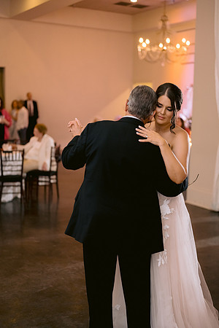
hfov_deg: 27.0
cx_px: 110
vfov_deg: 39.6
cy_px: 164
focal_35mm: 50
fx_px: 456
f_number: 2
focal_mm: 50
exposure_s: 1/125
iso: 1600
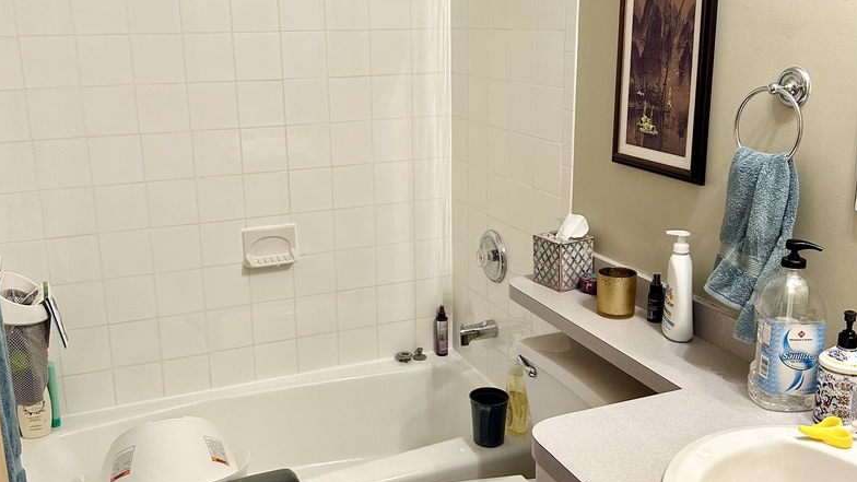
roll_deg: +1.1
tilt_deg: -15.7
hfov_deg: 55.3
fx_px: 818
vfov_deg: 32.8
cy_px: 221
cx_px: 422
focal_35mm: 36
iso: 200
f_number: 1.78
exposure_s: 1/60
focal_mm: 6.86
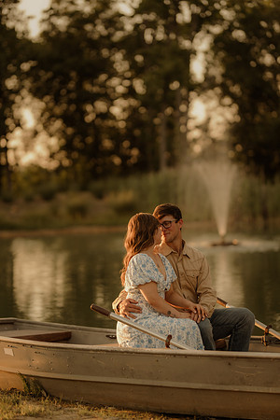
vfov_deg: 23.9
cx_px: 140
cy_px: 210
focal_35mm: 85
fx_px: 992
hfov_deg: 16.1
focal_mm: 85
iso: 200
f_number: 1.6
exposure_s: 1/1000
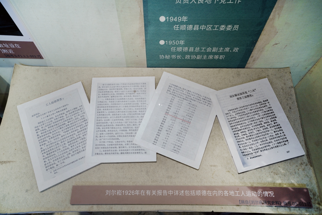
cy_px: 108
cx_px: 161
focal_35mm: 21
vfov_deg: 59.3
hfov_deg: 80.9
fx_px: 189
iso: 80
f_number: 3.5
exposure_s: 1/50
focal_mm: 21.1
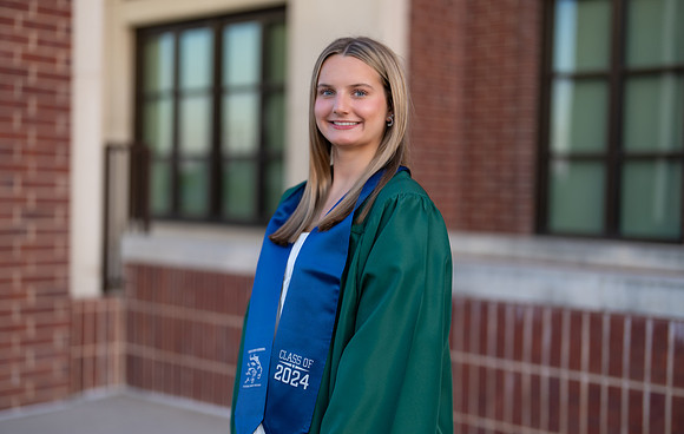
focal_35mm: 54
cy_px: 229
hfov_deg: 37.4
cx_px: 326
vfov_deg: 24.2
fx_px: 1010
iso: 100
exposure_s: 1/320
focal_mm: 50
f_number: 1.2
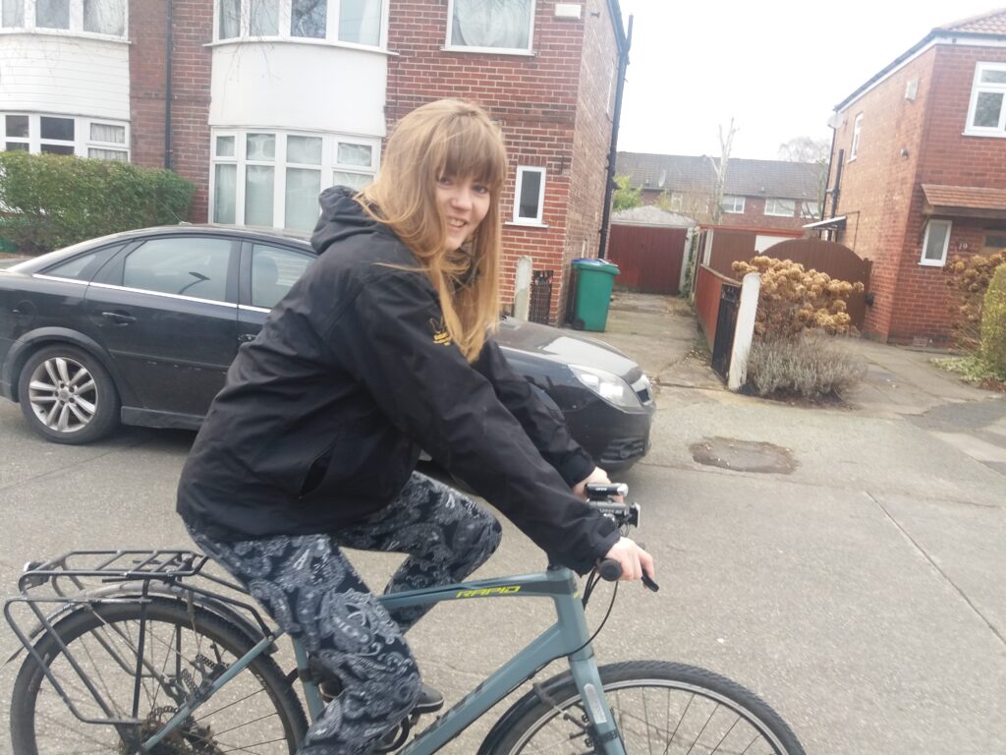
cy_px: 378
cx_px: 503
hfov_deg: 63.4
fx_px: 814
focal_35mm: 28
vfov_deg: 49.7
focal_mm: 3.7
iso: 64
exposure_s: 1/136
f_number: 1.9
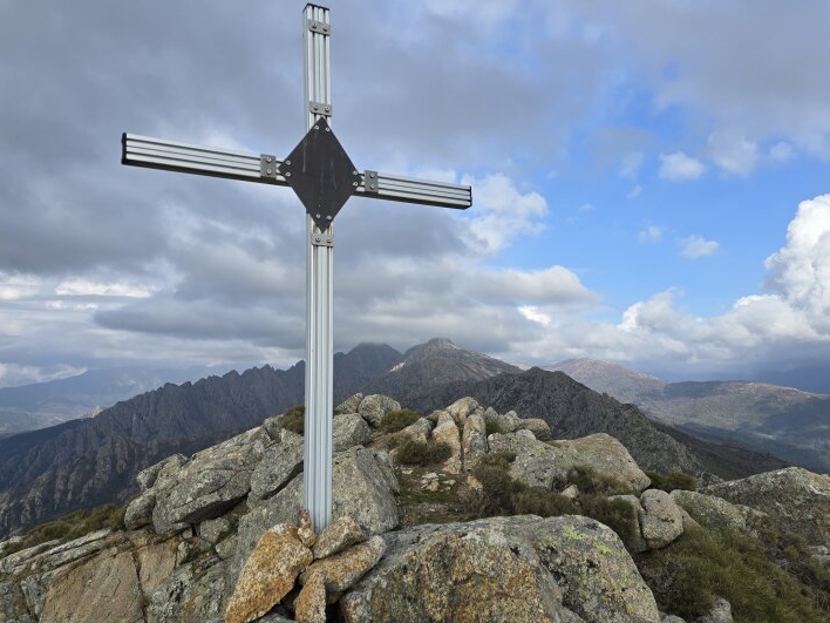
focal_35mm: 26
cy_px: 326
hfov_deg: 67.3
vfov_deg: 53.0
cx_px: 410
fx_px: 623
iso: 12
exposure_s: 1/907
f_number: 1.7
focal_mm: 6.3
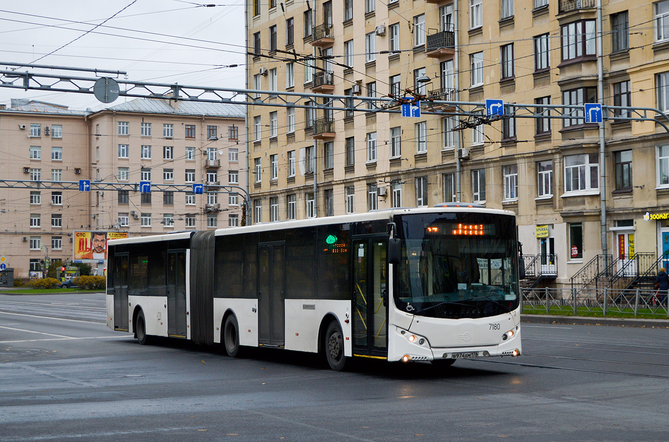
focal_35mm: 57
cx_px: 334
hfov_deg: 35.1
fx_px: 1056
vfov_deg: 23.6
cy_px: 221
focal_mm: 38
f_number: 4.8
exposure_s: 1/320
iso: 200
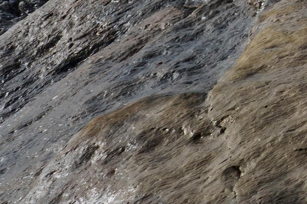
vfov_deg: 7.0
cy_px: -266
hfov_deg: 8.8
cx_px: 959
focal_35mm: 185
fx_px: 1577
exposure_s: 1/250
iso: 50
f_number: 5.6
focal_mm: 28
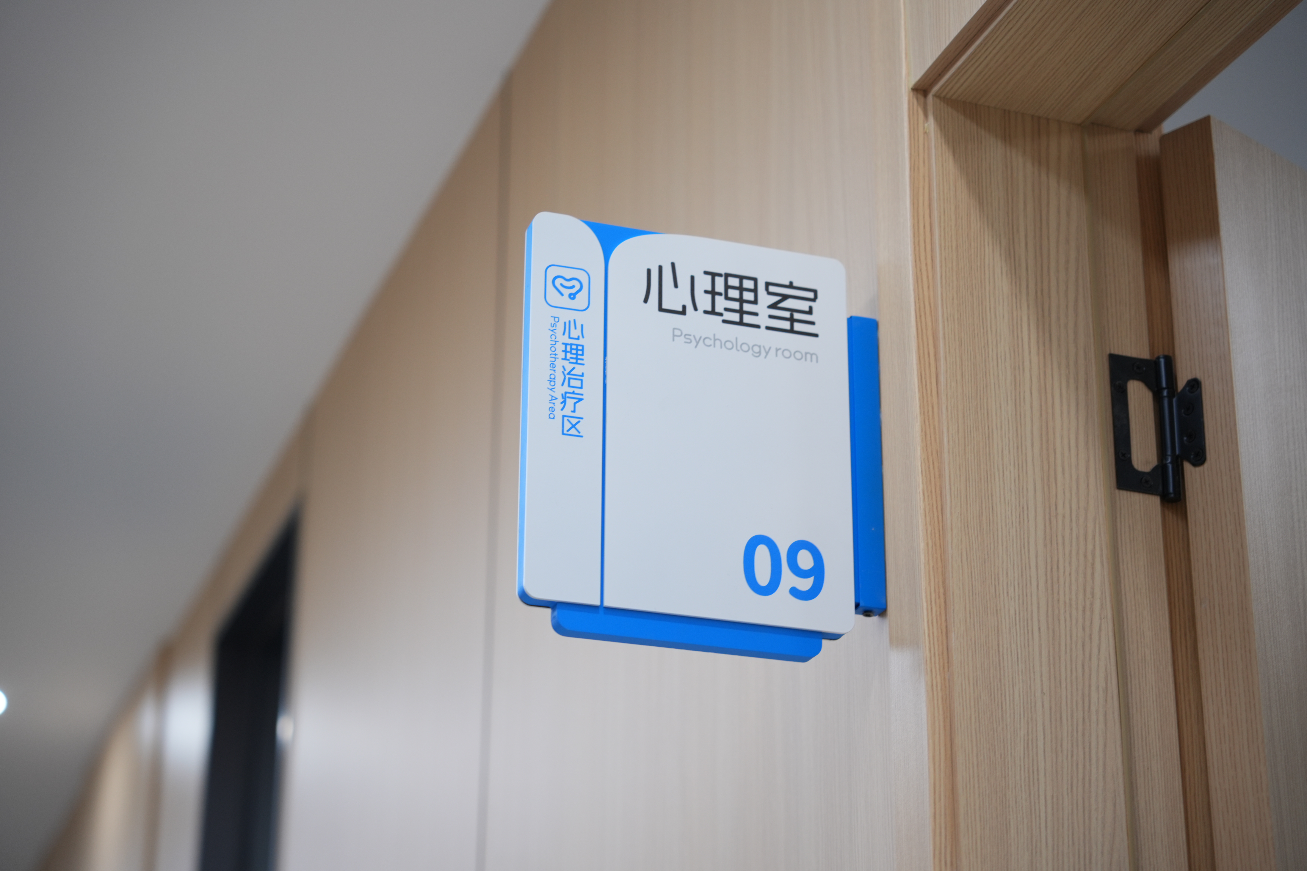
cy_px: 436
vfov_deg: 19.5
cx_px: 654
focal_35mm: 70
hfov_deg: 28.8
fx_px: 2541
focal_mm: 70
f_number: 2.8
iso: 320
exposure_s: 1/100
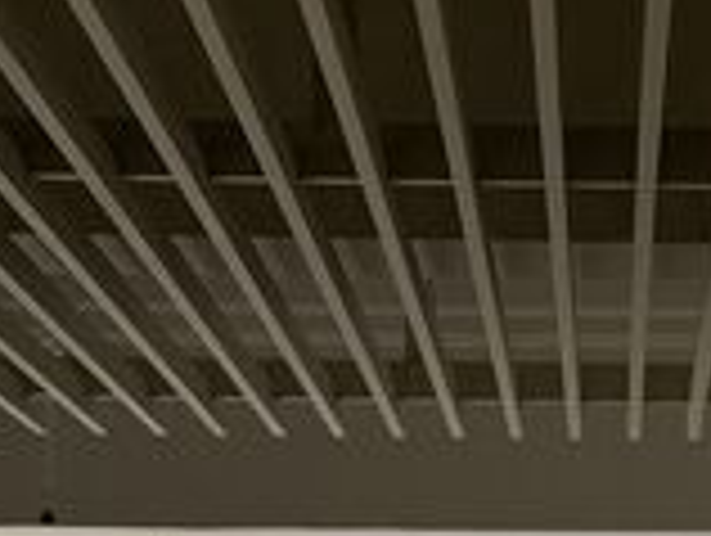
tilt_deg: +1.5
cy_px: 680
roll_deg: +0.4
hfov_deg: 10.7
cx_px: 742
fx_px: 3744
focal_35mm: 182
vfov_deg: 8.1
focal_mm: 6.76
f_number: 1.78
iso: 125
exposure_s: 1/94
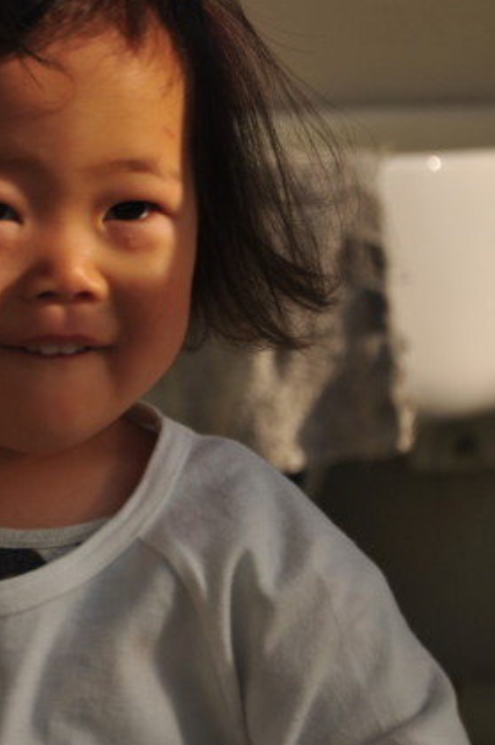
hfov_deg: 5.6
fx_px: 5023
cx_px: 67
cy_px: 273
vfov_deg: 8.5
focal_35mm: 243
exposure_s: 1/250
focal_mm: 85
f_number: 5.6
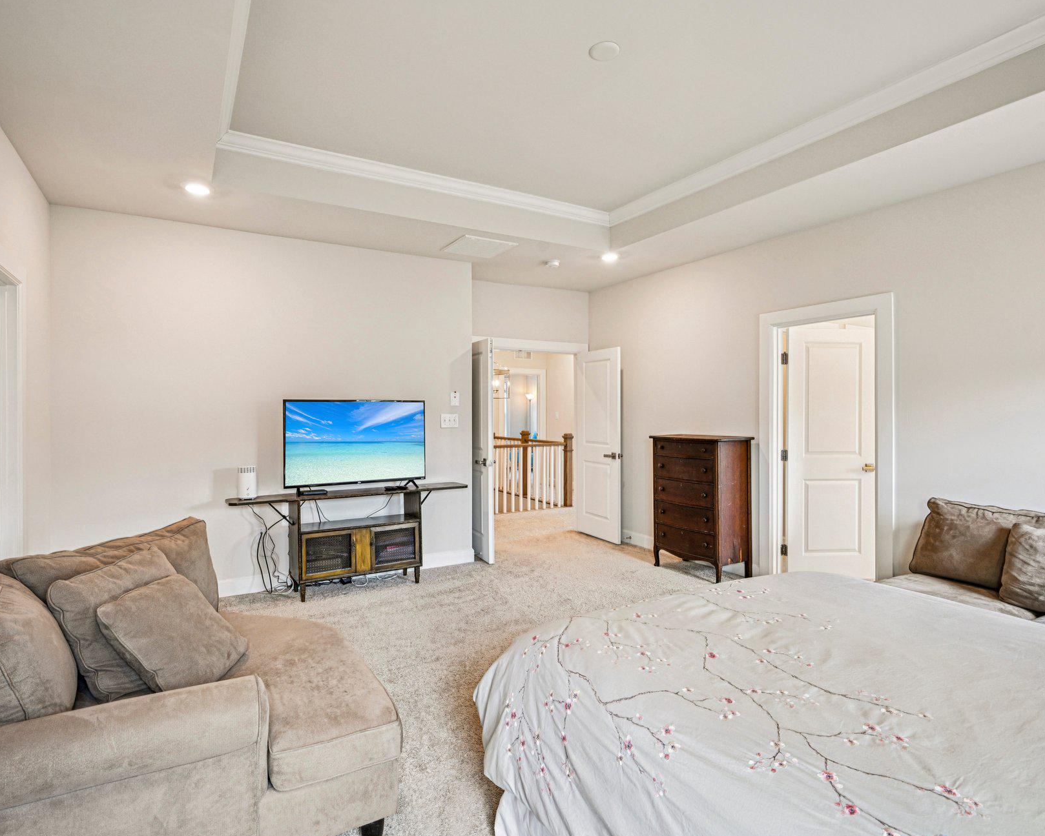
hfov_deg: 83.2
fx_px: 588
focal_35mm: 19
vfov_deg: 70.9
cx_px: 499
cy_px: 408
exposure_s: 1/20
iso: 400
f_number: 8
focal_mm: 16
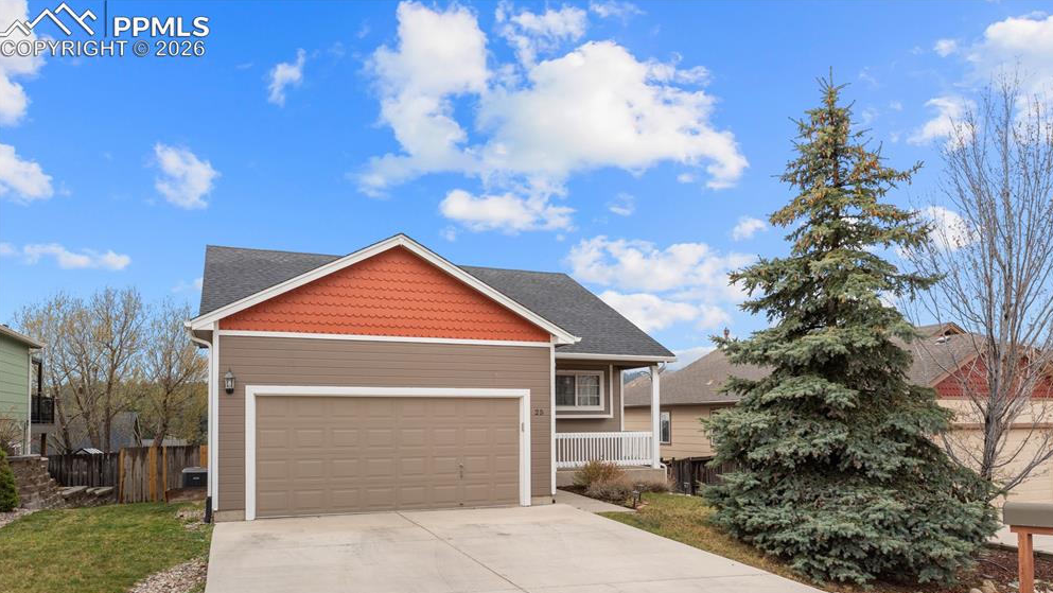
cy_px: 360
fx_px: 754
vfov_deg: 42.7
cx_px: 540
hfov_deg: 69.8
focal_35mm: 27
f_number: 8
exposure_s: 1/200
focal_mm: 25
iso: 160
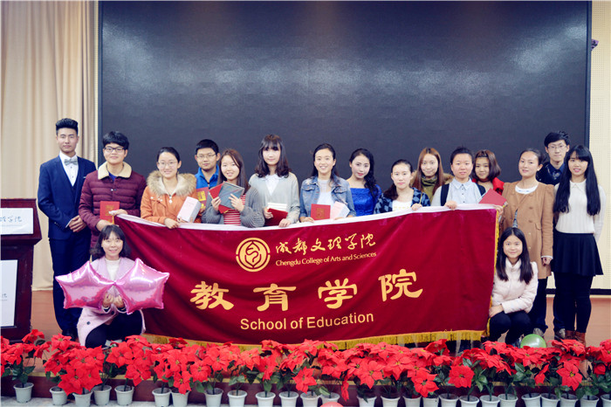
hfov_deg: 51.3
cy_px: 204
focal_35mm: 38
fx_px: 636
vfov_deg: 35.5
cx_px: 306
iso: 500
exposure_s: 1/30
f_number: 4
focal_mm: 25
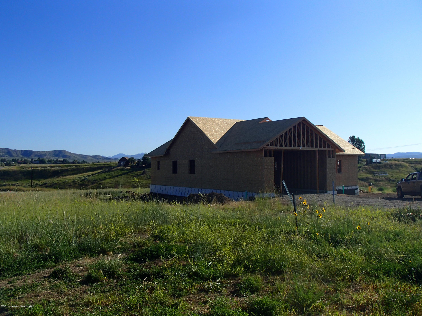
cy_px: 158
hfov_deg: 51.4
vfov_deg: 39.7
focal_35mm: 36
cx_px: 211
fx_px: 439
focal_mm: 6.45
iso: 100
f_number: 13
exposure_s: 1/125
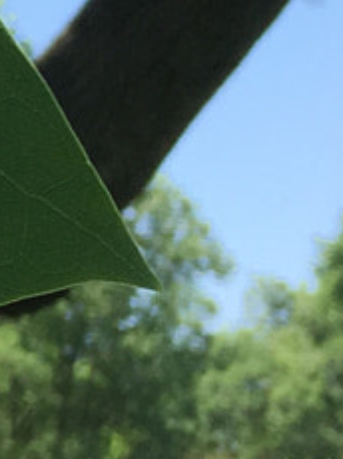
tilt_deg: +10.6
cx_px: -810
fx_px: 2674
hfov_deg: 6.5
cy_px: 64
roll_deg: -2.0
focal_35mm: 202
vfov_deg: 9.8
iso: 25
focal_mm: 4.15
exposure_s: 1/1040
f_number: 2.2
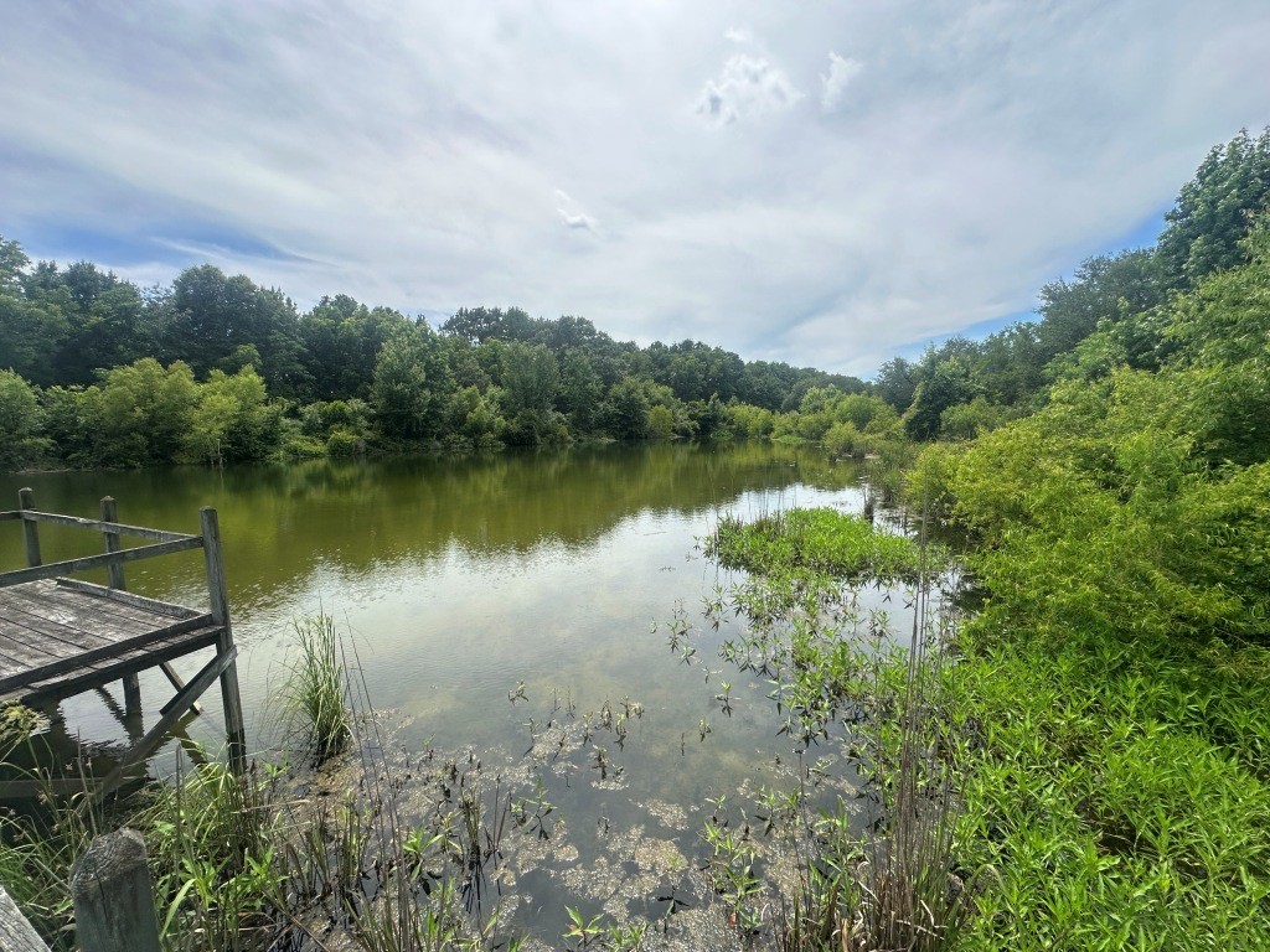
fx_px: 514
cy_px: 476
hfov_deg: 102.1
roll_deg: +1.0
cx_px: 635
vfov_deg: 85.7
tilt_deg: -7.1
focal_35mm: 14
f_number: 2.2
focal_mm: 2.22
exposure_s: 1/1855
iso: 50
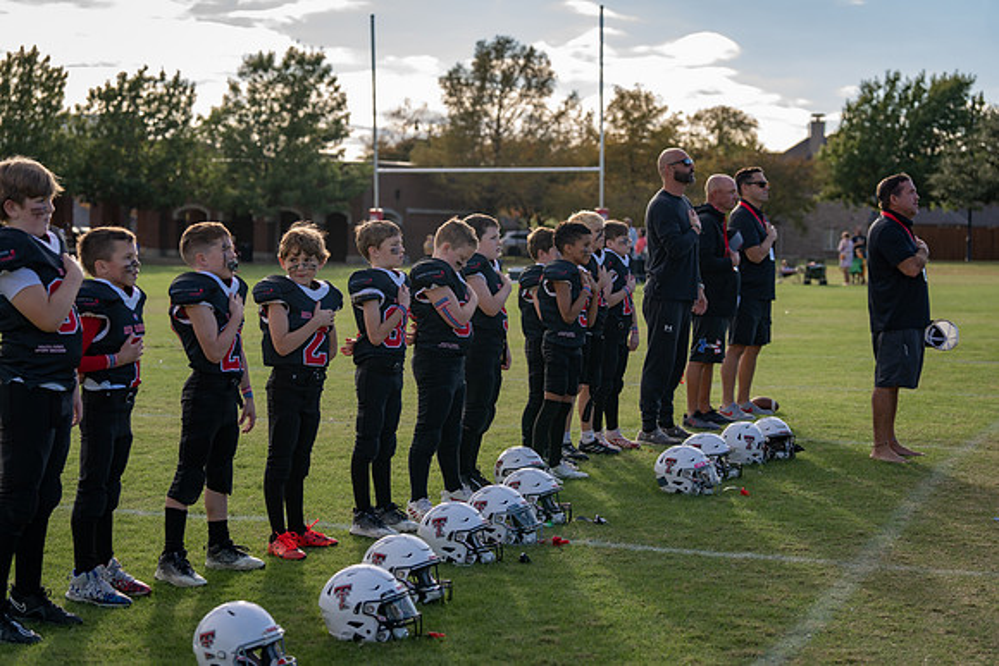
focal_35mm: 70
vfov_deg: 19.5
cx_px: 500
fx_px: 1943
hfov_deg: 28.8
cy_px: 333
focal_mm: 70
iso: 100
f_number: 3.5
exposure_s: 1/640
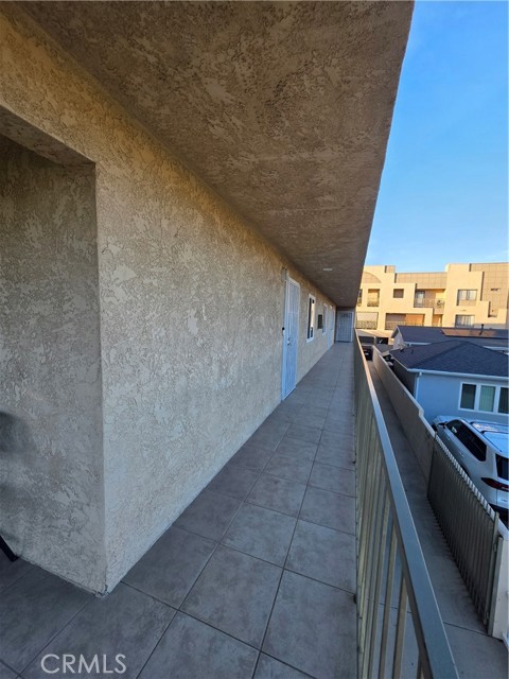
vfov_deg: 106.2
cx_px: 254
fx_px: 255
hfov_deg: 89.9
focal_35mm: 13
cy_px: 340
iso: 40
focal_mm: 2.2
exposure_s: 1/359
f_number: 1.9
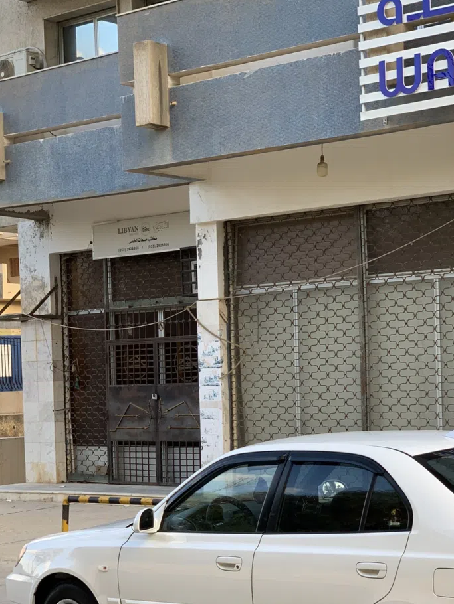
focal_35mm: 78
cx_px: 292
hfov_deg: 18.9
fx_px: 1363
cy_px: 378
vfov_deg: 24.9
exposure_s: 1/122
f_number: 2.4
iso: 25
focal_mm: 6
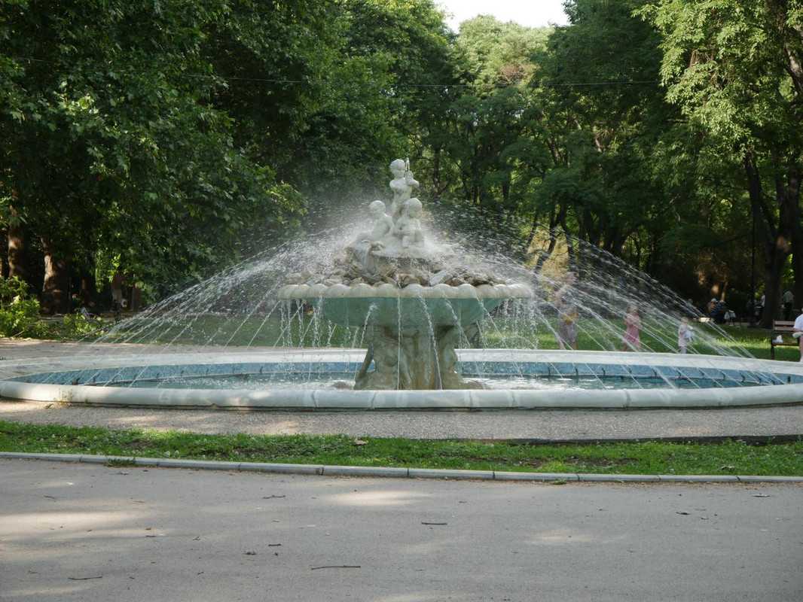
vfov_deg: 21.6
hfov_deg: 28.6
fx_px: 1578
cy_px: 301
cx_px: 402
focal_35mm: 68
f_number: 5.2
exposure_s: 1/200
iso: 200
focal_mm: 34
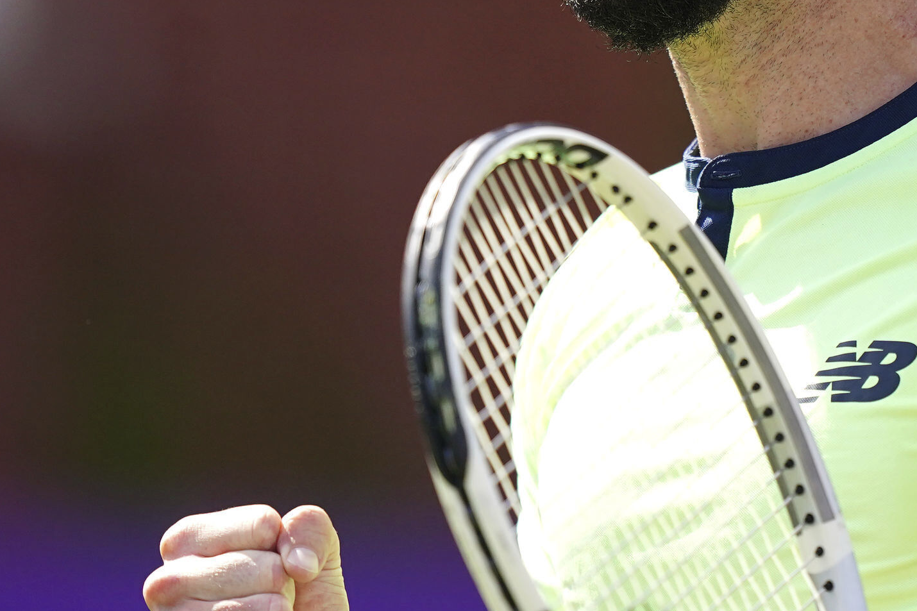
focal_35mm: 979
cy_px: 150
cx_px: 620
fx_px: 24933
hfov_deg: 2.1
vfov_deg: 1.4
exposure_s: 1/6400
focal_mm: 400
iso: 640
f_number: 2.8
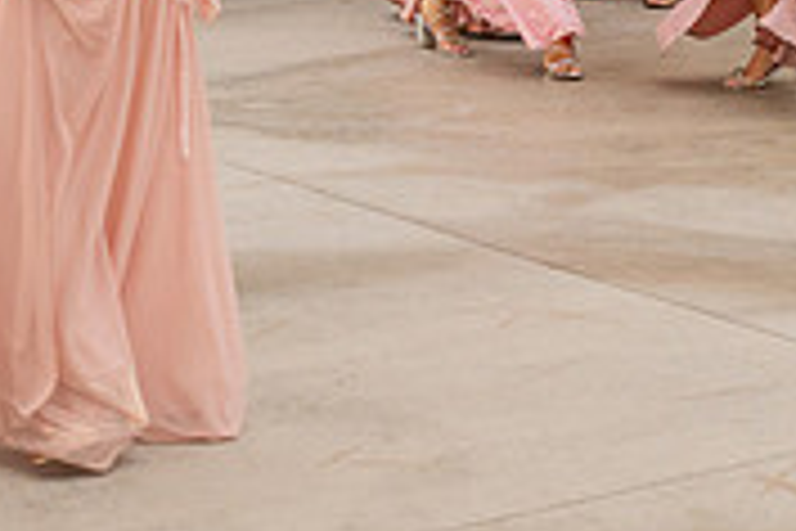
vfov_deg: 10.3
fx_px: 2830
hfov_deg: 15.8
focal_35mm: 128
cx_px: 54
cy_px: -277
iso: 1600
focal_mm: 39
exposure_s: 1/200
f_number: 4
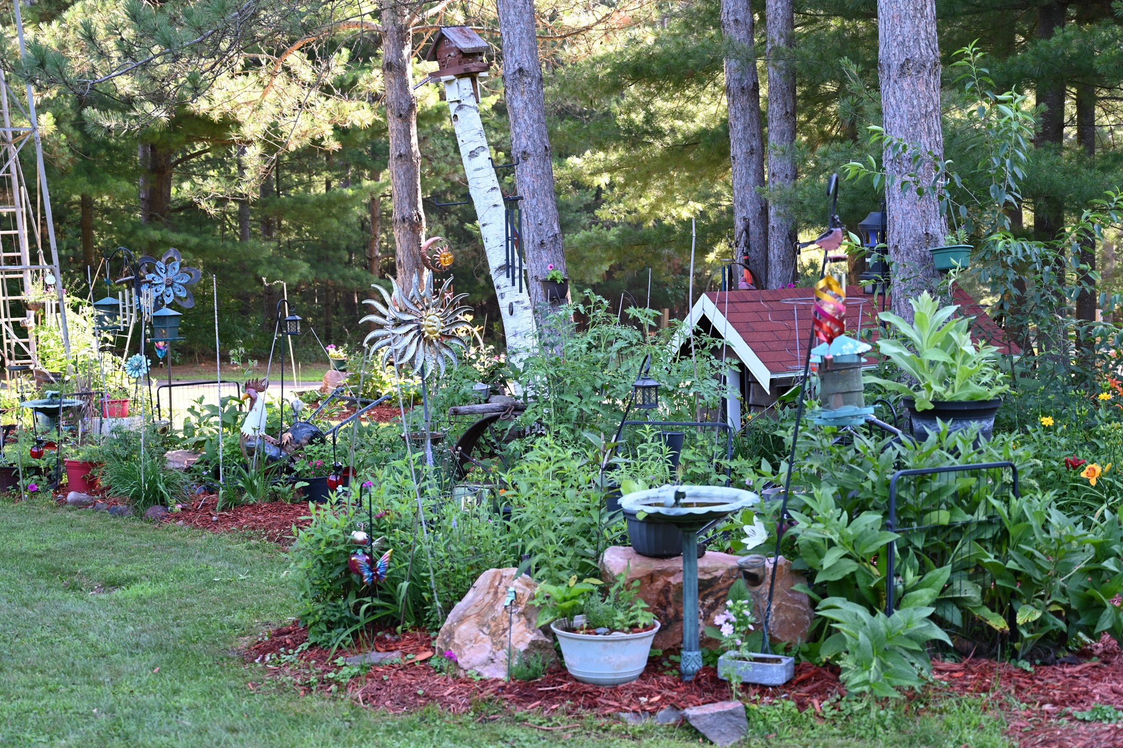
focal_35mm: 55
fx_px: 1715
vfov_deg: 24.6
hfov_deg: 36.2
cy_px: 371
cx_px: 582
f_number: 4
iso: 400
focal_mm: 52
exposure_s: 1/160
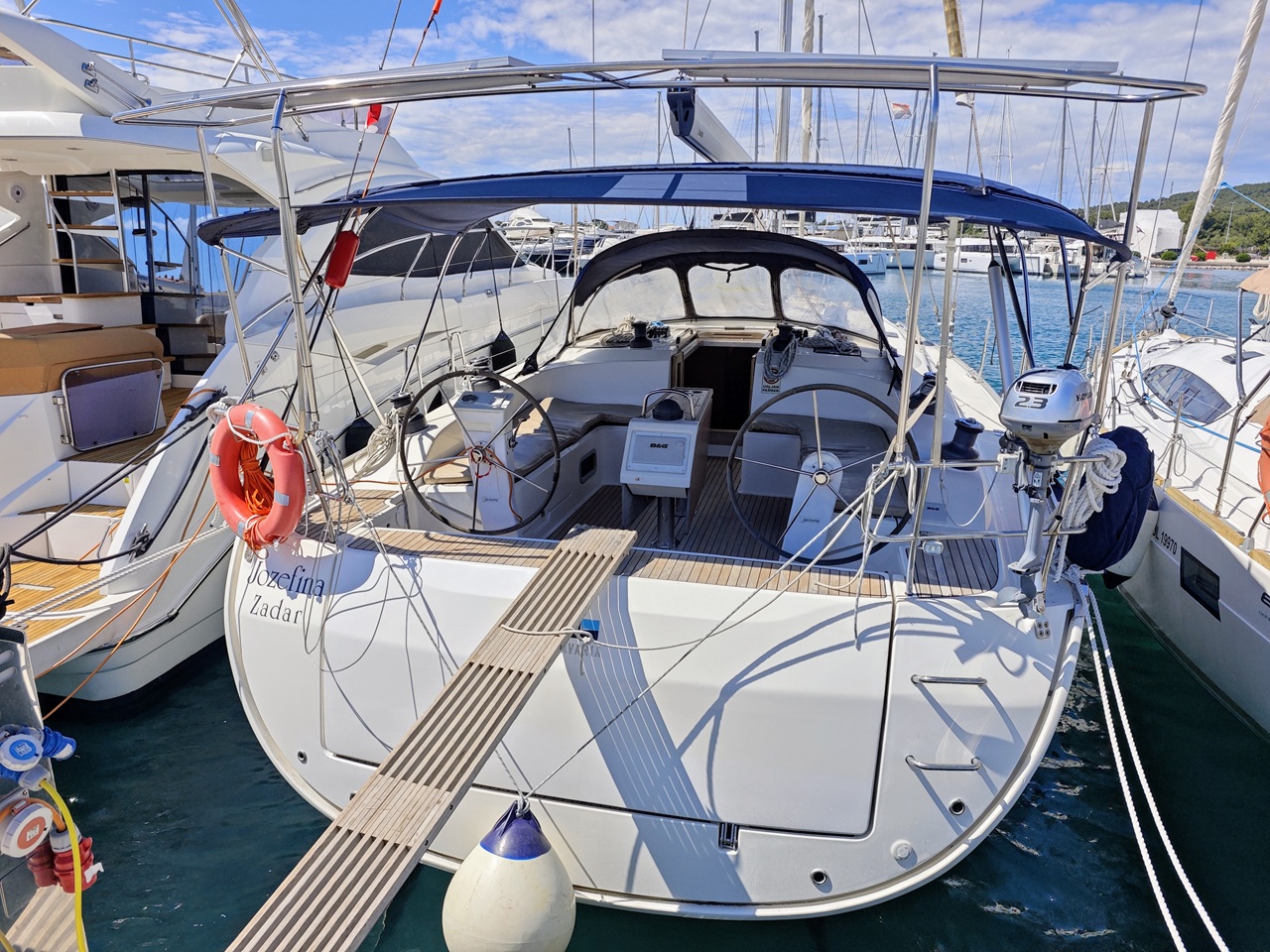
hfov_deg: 73.9
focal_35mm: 23
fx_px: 844
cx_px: 635
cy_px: 476
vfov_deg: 58.9
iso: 50
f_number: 1.6
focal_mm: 6.55
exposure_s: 1/4992
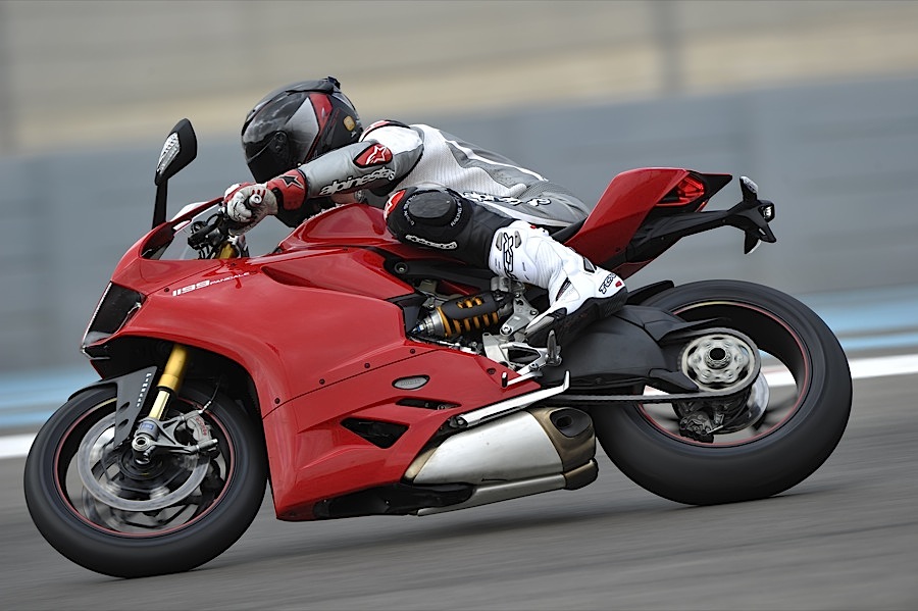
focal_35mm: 600
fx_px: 15291
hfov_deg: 3.4
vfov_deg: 2.3
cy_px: 306
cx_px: 459
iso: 100
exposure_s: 1/250
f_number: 5.6
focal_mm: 600
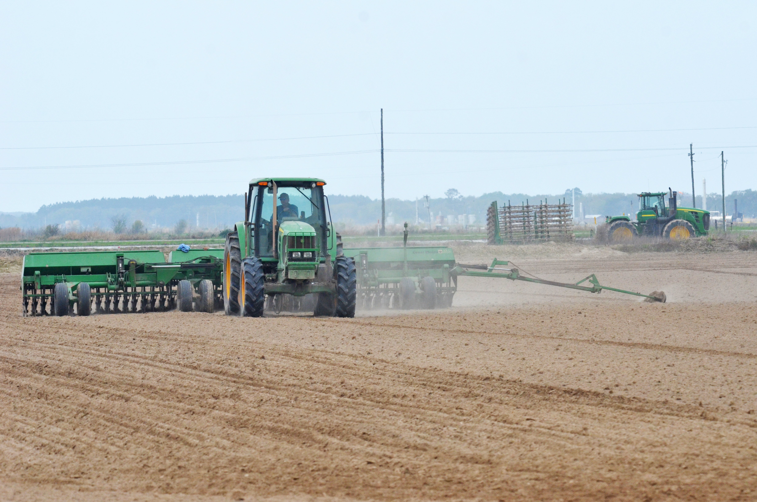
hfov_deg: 6.9
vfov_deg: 4.6
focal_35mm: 300
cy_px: 251
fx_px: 6295
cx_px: 378
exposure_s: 1/1250
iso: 800
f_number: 9
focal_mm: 200
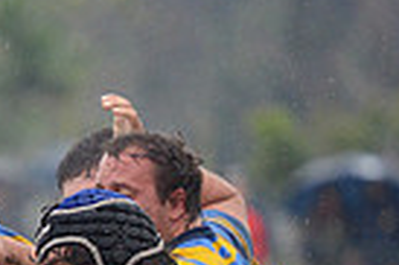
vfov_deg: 1.8
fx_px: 8225
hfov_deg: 2.8
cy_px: 546
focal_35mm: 743
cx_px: -405
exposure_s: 1/640
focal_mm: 175
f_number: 2.8
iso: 1000
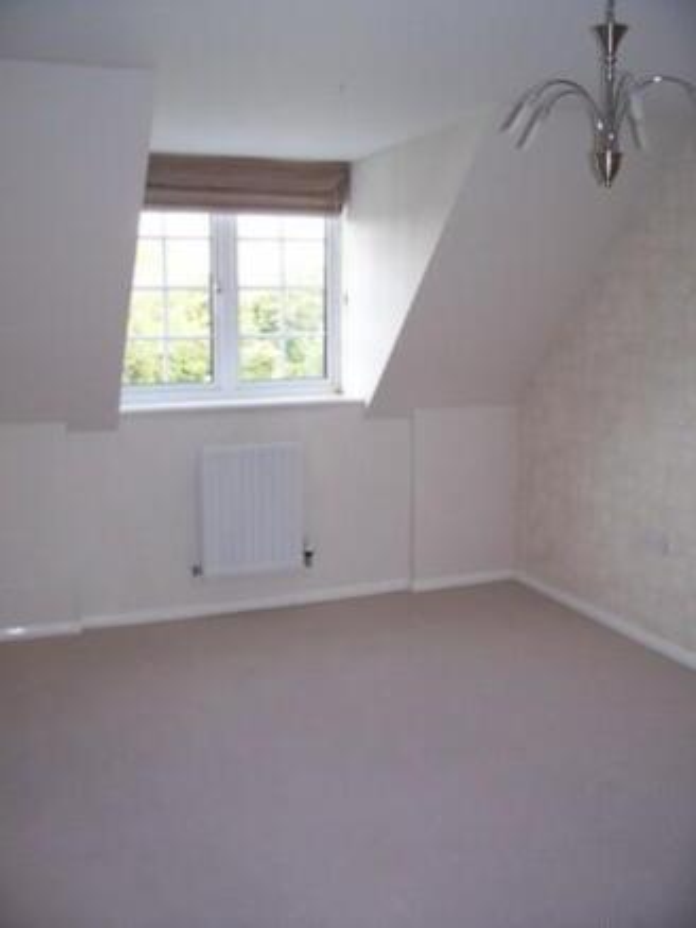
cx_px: 348
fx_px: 911
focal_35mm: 34
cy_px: 464
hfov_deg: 41.8
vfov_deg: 53.9
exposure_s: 1/112
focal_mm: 5.6
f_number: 2.7
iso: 140
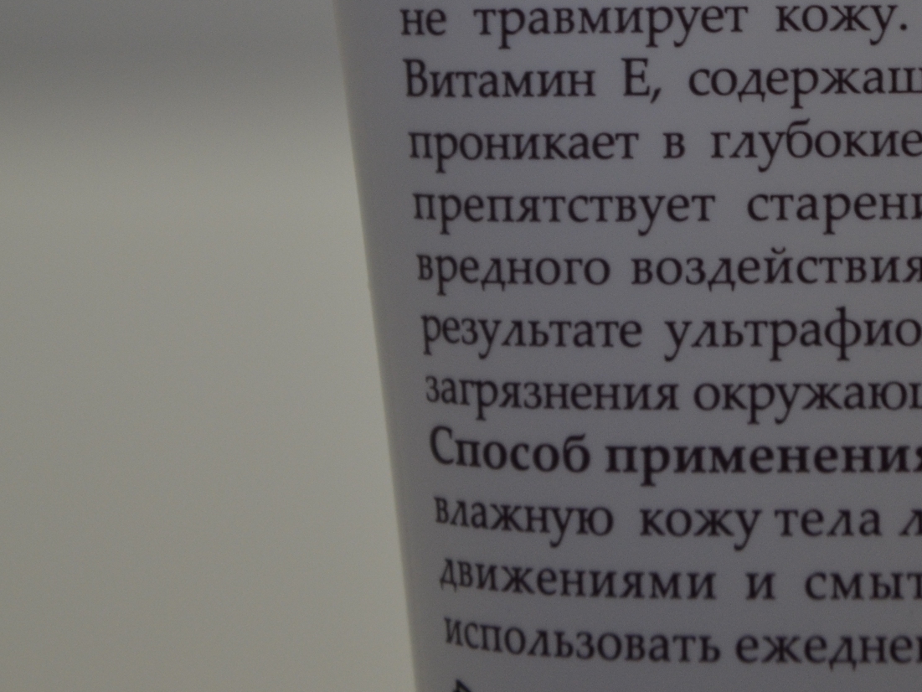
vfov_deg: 4.4
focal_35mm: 338
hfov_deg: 5.8
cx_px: 854
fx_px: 9006
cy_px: 44
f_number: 5.6
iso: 450
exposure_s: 1/60
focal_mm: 105
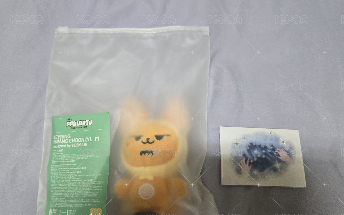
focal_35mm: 25
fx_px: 234
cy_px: 119
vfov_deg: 49.2
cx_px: 170
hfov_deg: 72.5
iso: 500
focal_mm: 6.3
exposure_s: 1/120
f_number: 1.7
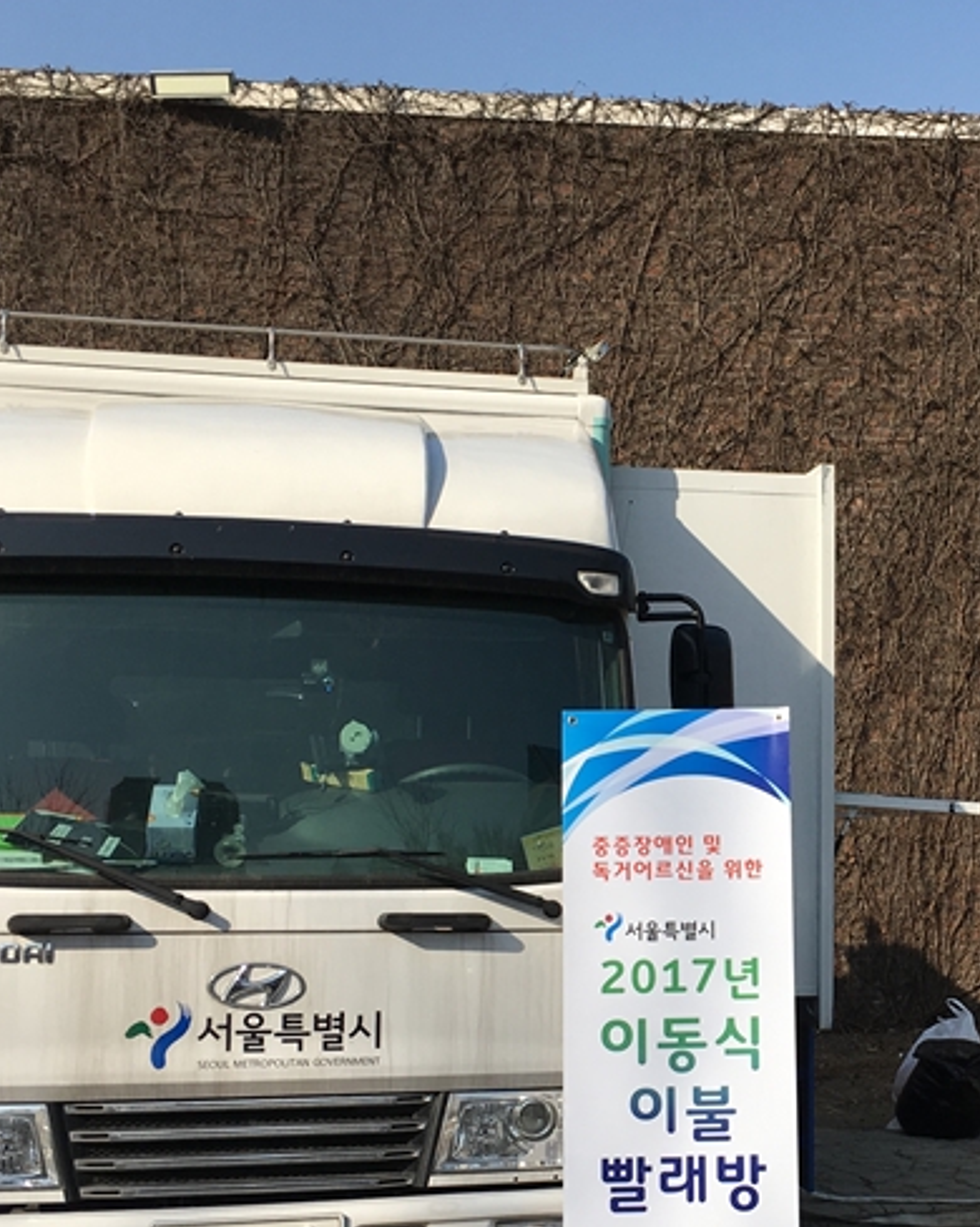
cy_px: 784
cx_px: 839
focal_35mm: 58
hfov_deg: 25.6
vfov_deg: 32.3
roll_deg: +1.4
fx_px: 2104
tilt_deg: +2.6
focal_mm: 4.15
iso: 25
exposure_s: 1/1508
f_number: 2.2
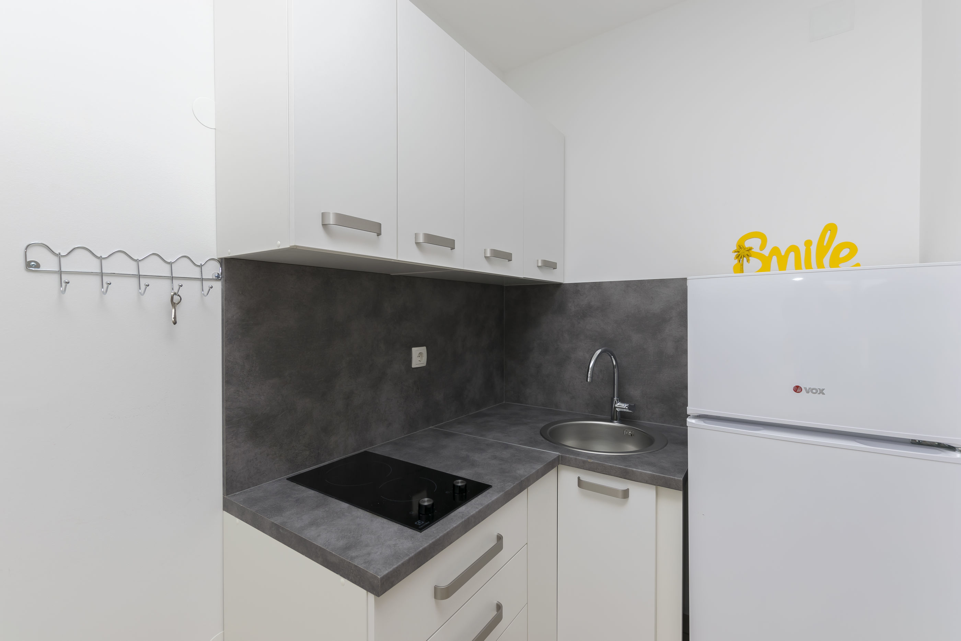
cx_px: 480
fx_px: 400
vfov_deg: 77.3
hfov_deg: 100.4
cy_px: 320
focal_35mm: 15
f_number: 7.1
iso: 100
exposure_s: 1/100
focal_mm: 10
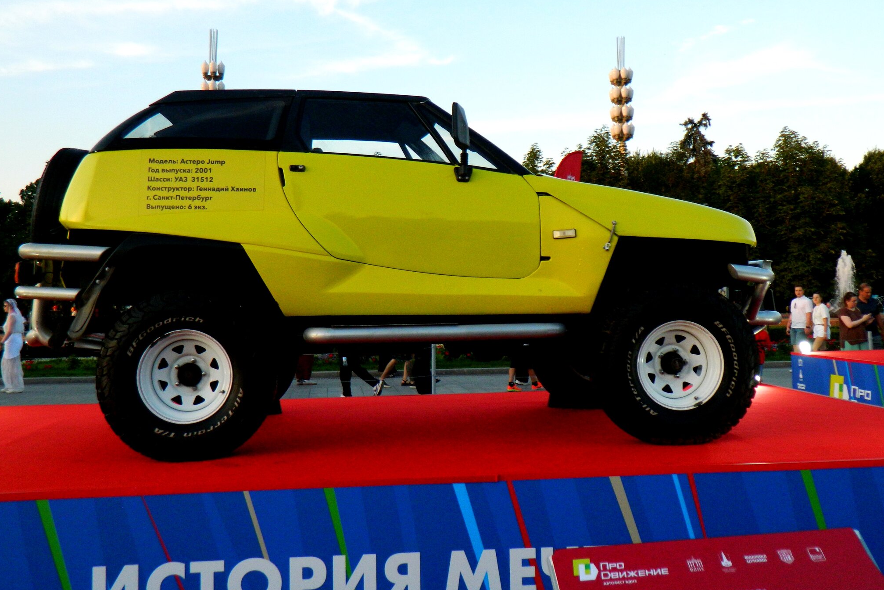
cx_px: 439
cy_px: 255
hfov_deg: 51.9
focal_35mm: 37
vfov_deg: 35.9
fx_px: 909
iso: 280
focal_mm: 6.2
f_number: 3.3
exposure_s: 1/320
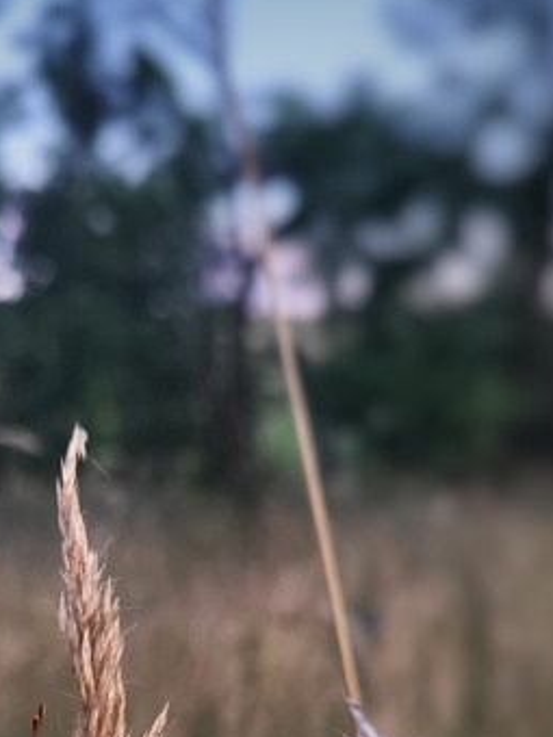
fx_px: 1044
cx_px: 187
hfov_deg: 29.5
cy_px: 678
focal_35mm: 49
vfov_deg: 36.2
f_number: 1.8
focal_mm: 5.4
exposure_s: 1/100
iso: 80
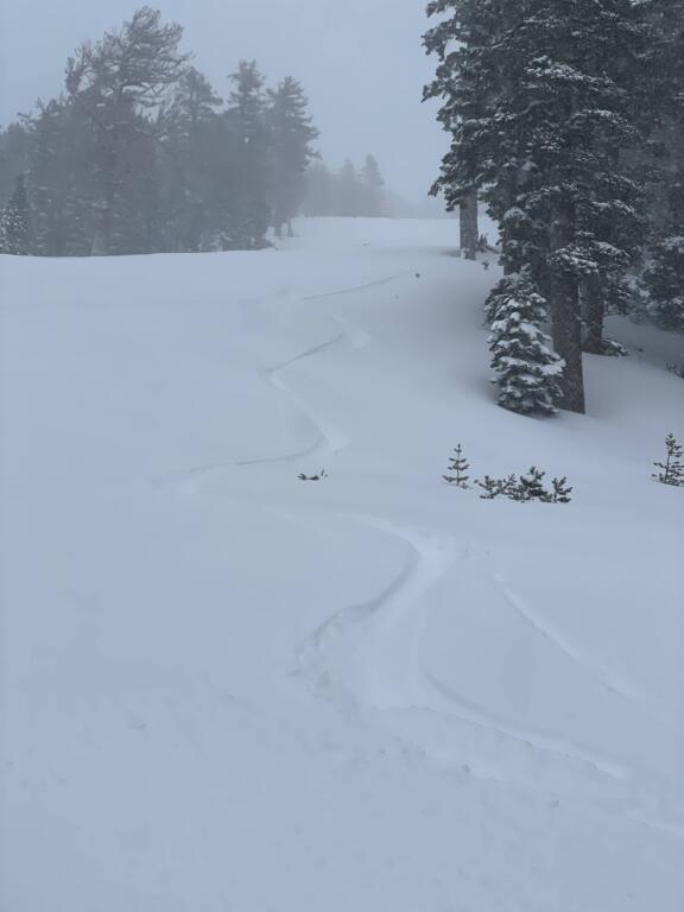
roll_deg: -1.7
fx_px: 1370
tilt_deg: +14.3
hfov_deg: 28.0
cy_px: 456
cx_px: 342
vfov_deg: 36.8
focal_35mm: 52
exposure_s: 1/905
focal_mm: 6
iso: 25
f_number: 2
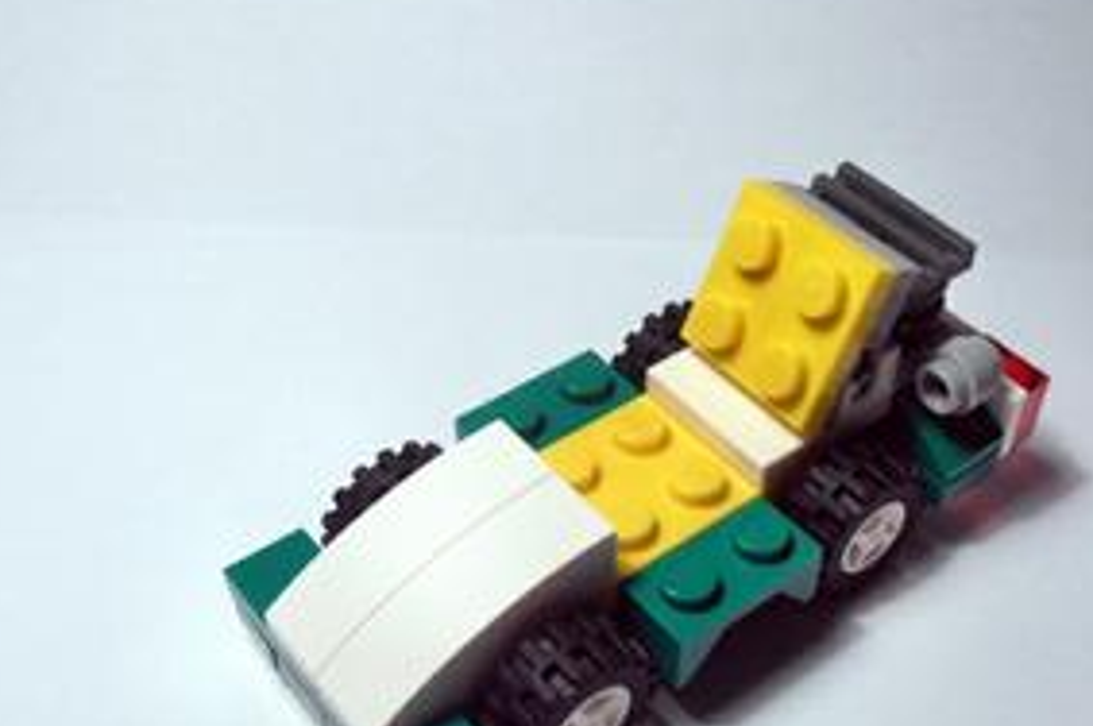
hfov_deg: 40.3
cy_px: 463
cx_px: 633
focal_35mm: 49
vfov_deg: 27.3
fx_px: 1486
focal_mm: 6.61
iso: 80
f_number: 3.9
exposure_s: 1/60
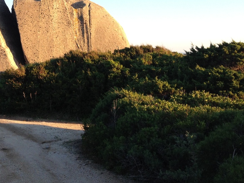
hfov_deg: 32.3
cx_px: 46
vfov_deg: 25.1
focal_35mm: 58
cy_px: 63
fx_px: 409
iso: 64
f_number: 2.4
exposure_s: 1/345
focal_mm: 4.28
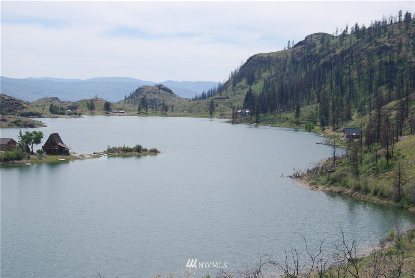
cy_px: 139
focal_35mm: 63
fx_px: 727
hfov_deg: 31.9
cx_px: 208
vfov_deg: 21.6
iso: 100
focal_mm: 42
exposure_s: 1/320
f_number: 9
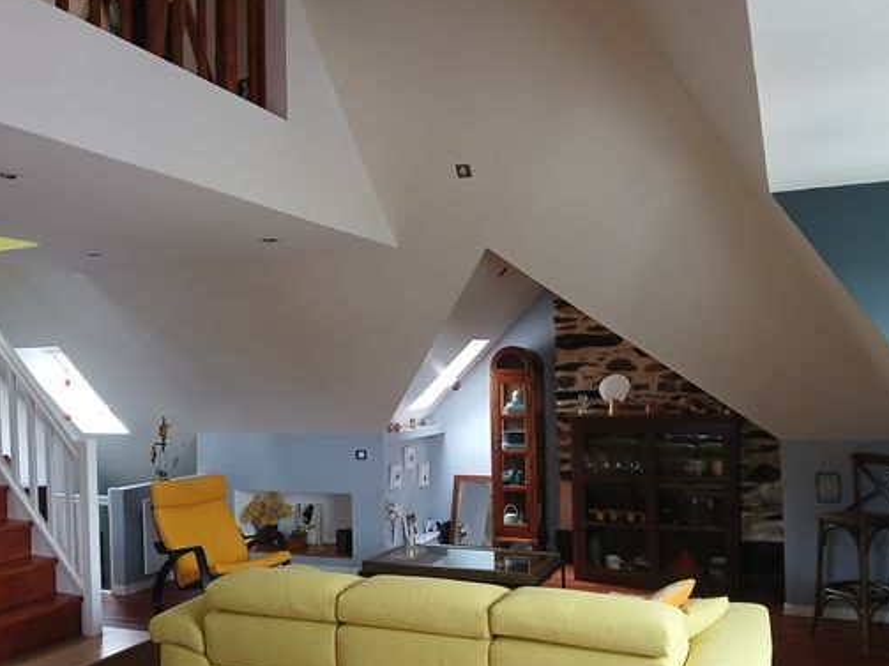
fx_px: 796
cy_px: 364
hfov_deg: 58.4
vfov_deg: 45.4
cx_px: 440
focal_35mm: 31
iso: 250
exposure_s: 1/50
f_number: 1.8
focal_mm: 3.98
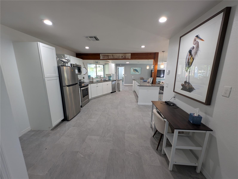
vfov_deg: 94.6
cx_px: 119
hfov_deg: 110.5
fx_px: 83
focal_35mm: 12
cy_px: 90
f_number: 1.95
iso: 38
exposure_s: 1/24
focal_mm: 2.23
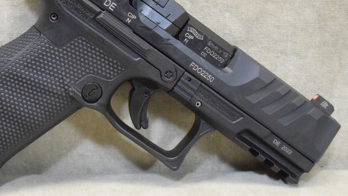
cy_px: 54
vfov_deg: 17.4
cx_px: 112
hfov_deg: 30.3
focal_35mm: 69
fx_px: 637
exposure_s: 1/1250
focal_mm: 26
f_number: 4.2
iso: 8000
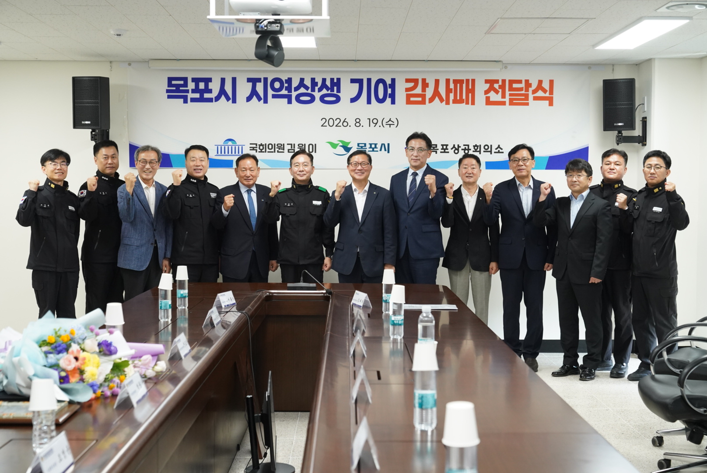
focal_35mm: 48
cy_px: 236
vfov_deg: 28.1
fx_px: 943
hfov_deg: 41.1
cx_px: 354
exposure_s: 1/160
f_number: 4
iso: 2500
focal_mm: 48
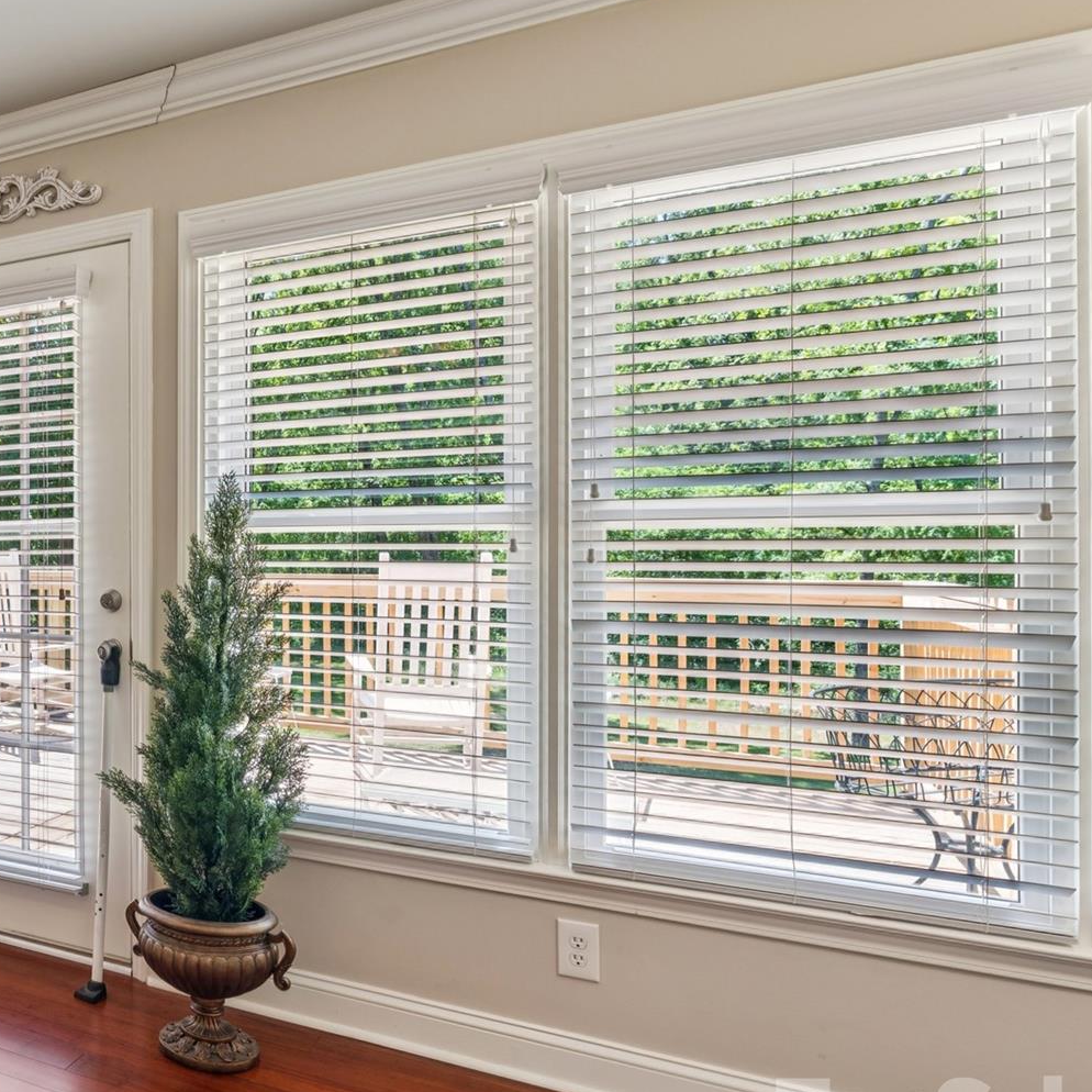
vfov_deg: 56.4
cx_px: 1
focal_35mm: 29
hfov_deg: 47.0
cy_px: 544
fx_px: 1018
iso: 100
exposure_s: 1/10
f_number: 9
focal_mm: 16.3
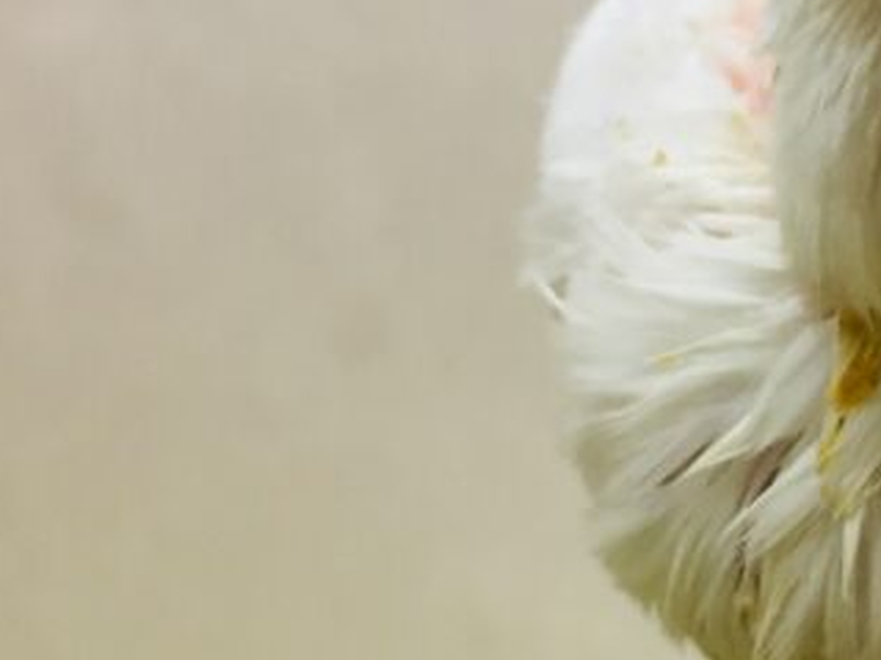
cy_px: 182
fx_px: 2773
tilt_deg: -11.0
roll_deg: +0.4
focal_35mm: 109
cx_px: 1107
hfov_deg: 17.1
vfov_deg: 13.5
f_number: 2.2
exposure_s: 1/30
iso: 64
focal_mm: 4.15
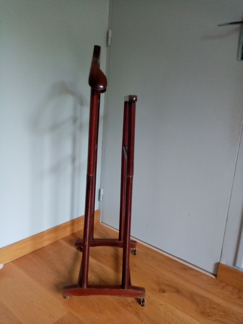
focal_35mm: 26
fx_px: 243
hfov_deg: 53.1
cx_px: 122
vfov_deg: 67.3
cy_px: 162
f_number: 1.8
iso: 426
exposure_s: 1/25
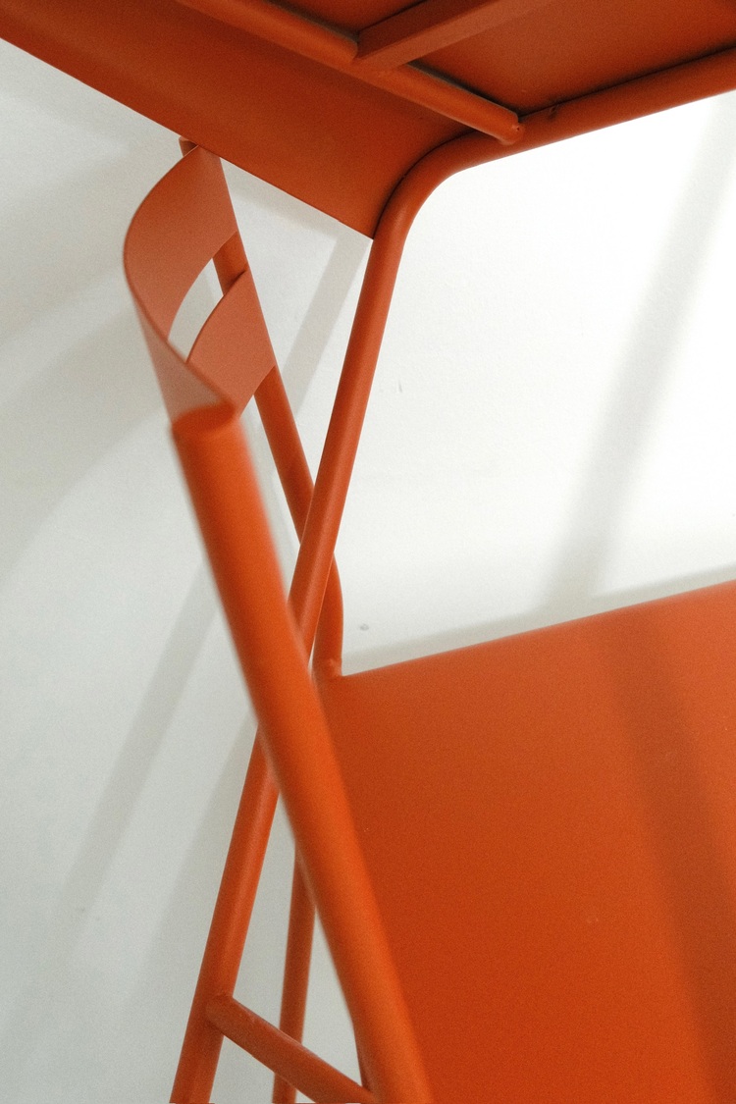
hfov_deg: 51.3
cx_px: 368
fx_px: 767
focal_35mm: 25
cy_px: 552
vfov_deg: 71.5
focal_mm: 16.5
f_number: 2.9
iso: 2000
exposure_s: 1/250
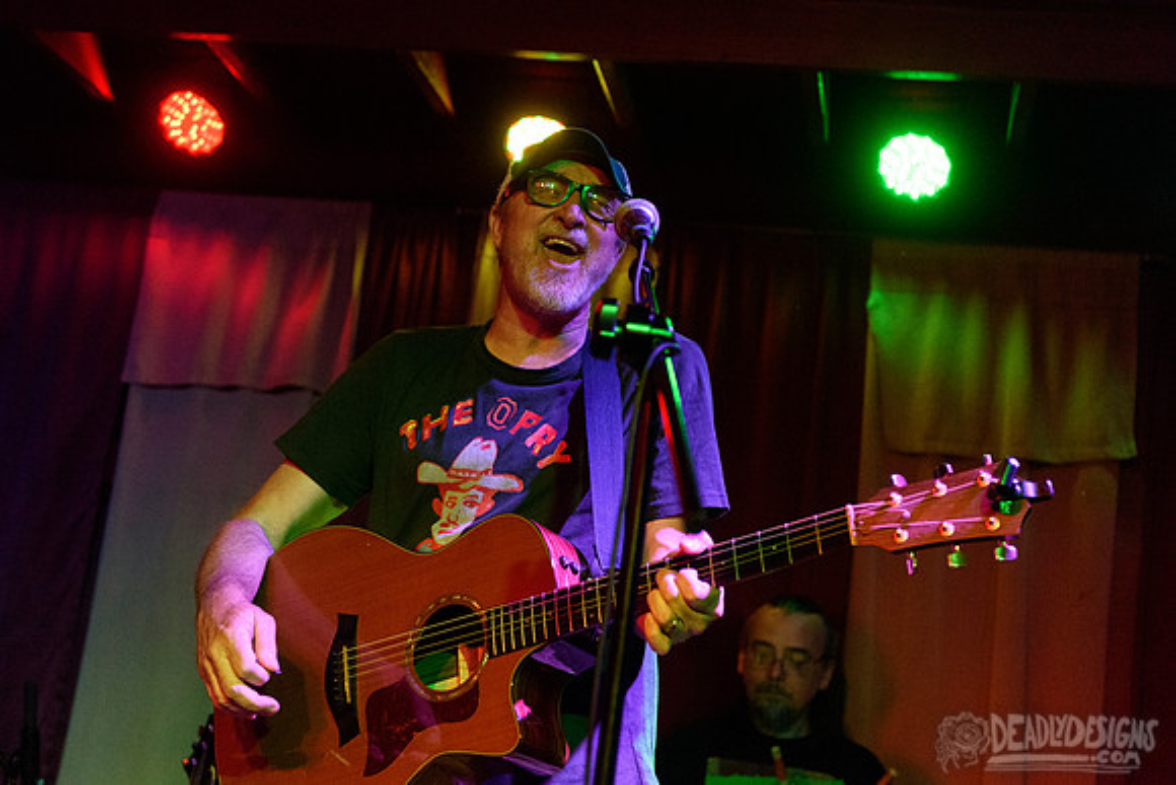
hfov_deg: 34.3
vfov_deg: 23.3
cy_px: 345
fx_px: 1906
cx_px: 566
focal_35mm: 58
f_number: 3.2
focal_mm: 52
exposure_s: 1/80
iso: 3200
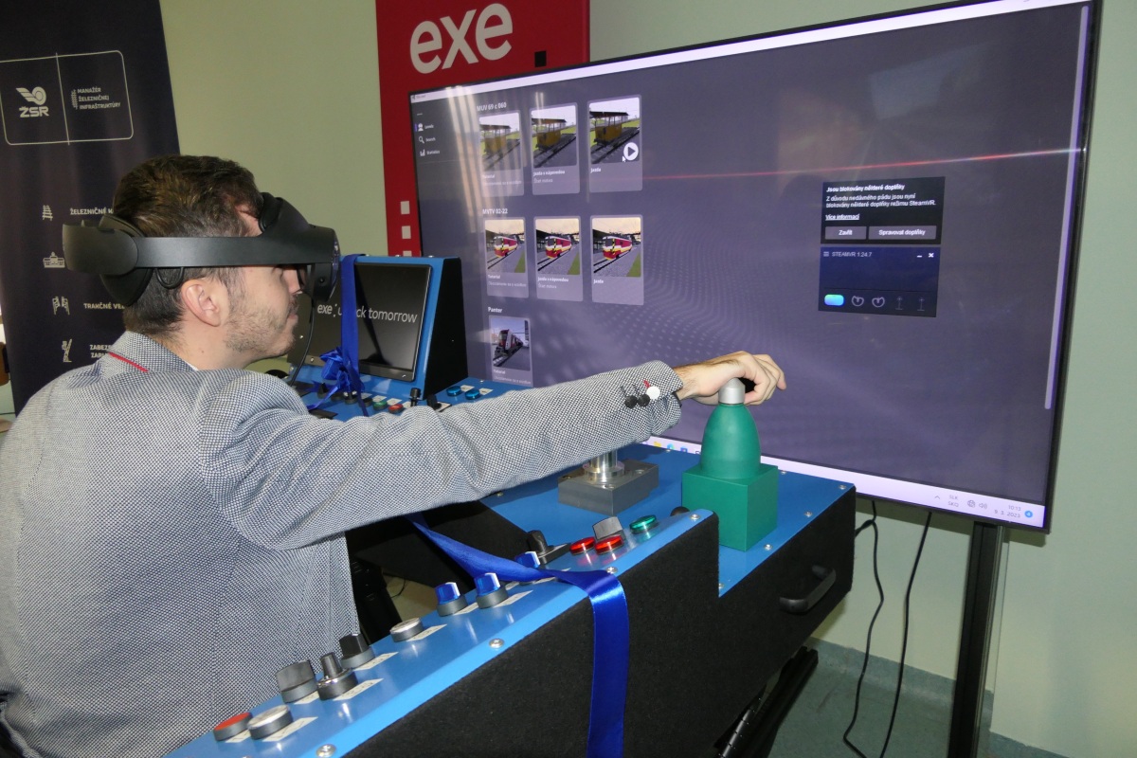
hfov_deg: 73.7
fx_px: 758
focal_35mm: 24
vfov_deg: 53.1
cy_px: 379
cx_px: 568
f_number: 2.8
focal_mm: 8.8
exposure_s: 1/60
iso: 800
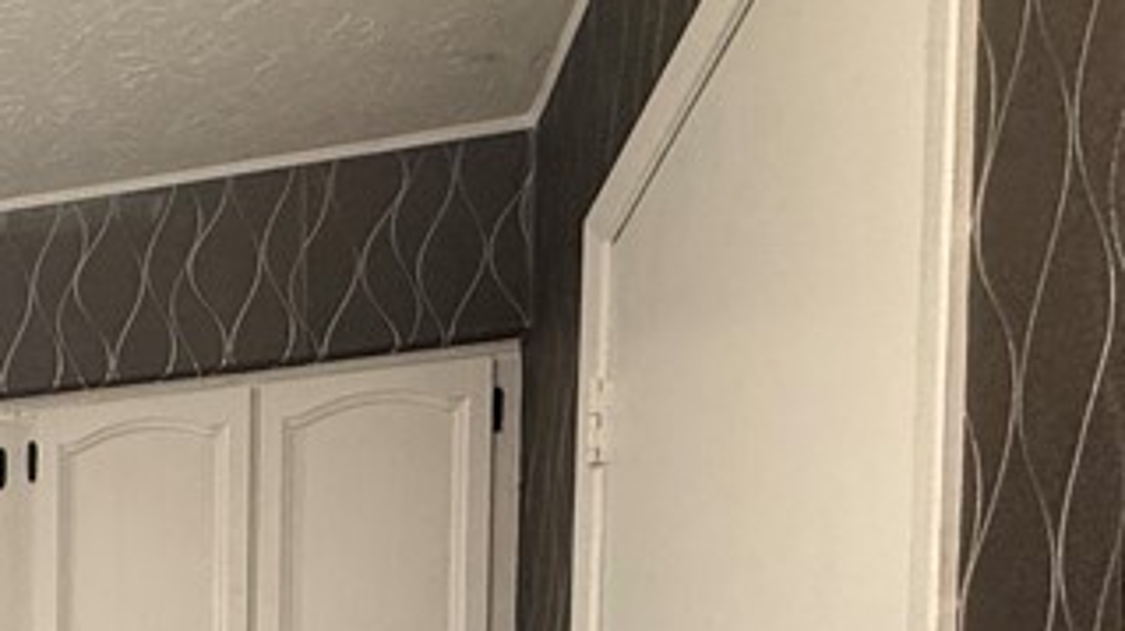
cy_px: 1065
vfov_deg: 19.6
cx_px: -286
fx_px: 1461
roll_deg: -0.4
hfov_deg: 32.9
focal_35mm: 49
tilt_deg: -2.3
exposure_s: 1/60
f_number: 2.2
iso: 250
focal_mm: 2.22
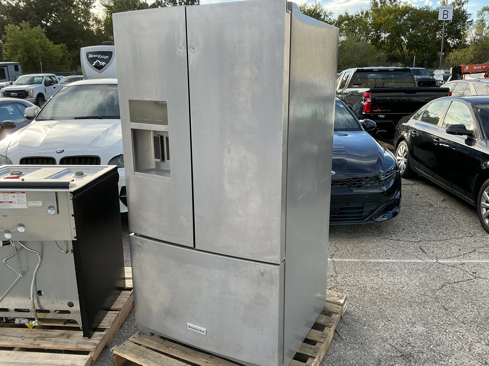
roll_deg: +0.2
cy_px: 183
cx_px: 244
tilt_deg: -13.2
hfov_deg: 63.4
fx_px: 396
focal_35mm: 28
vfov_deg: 49.7
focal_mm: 3
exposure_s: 1/302
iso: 25
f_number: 1.8
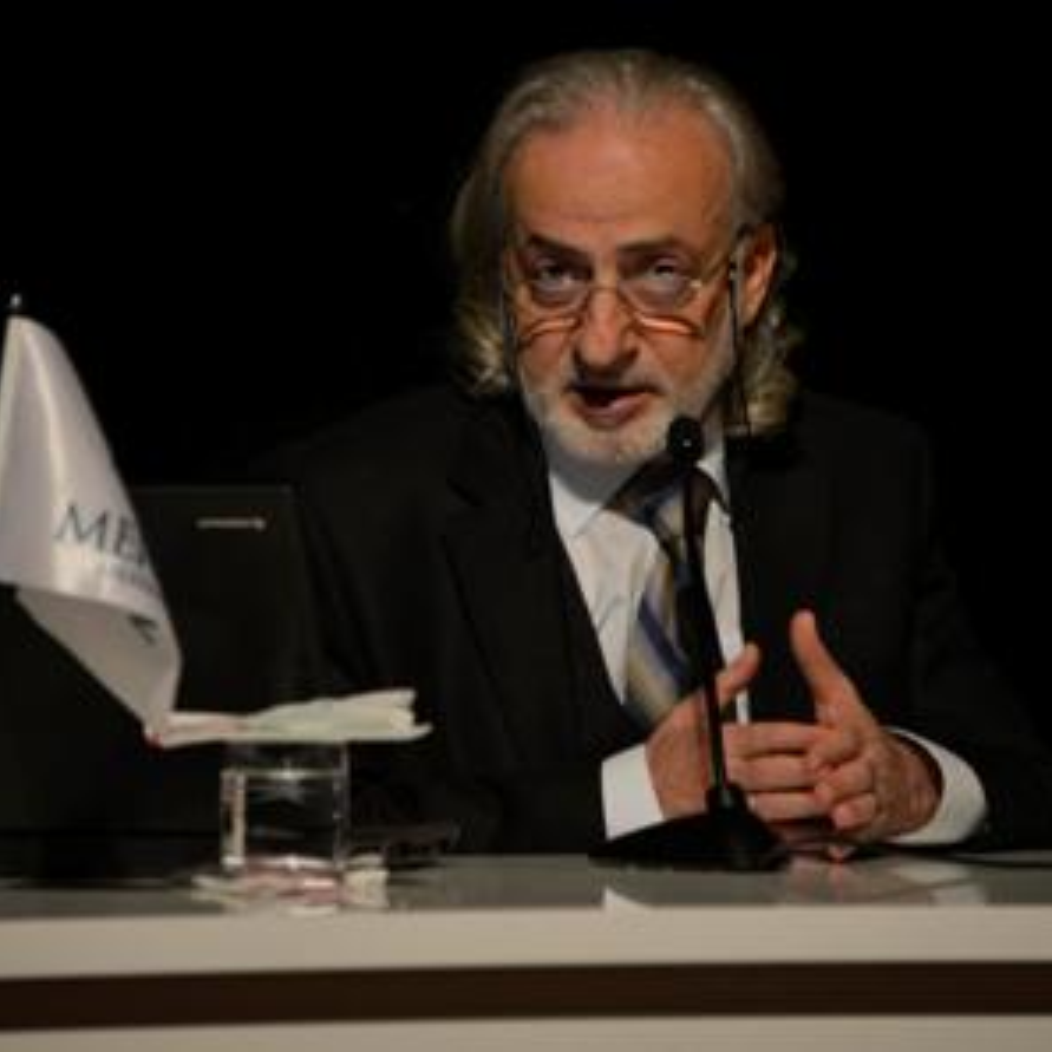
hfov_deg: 4.6
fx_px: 13237
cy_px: 526
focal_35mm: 385
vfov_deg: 4.6
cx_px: 503
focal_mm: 300
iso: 640
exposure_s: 1/40
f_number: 5.6
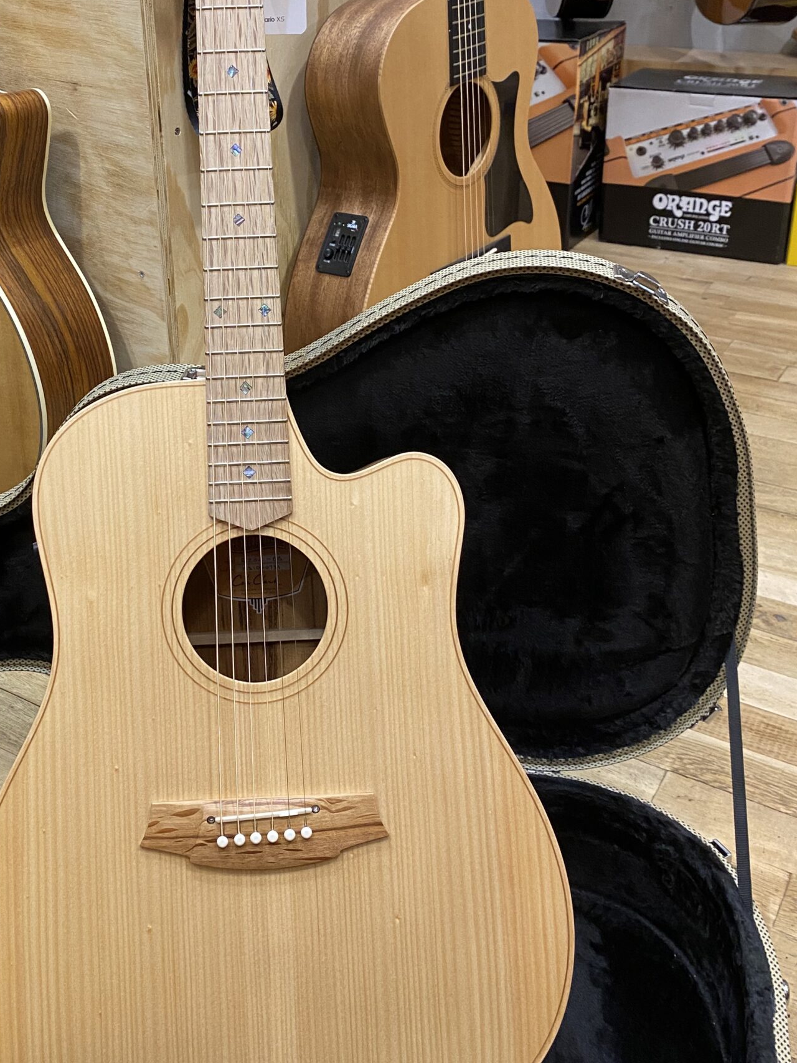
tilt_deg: -24.3
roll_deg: +3.4
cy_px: 415
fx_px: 1197
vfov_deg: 47.5
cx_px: 270
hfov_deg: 36.5
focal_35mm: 39
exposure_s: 1/50
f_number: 1.8
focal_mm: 4.25
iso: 160
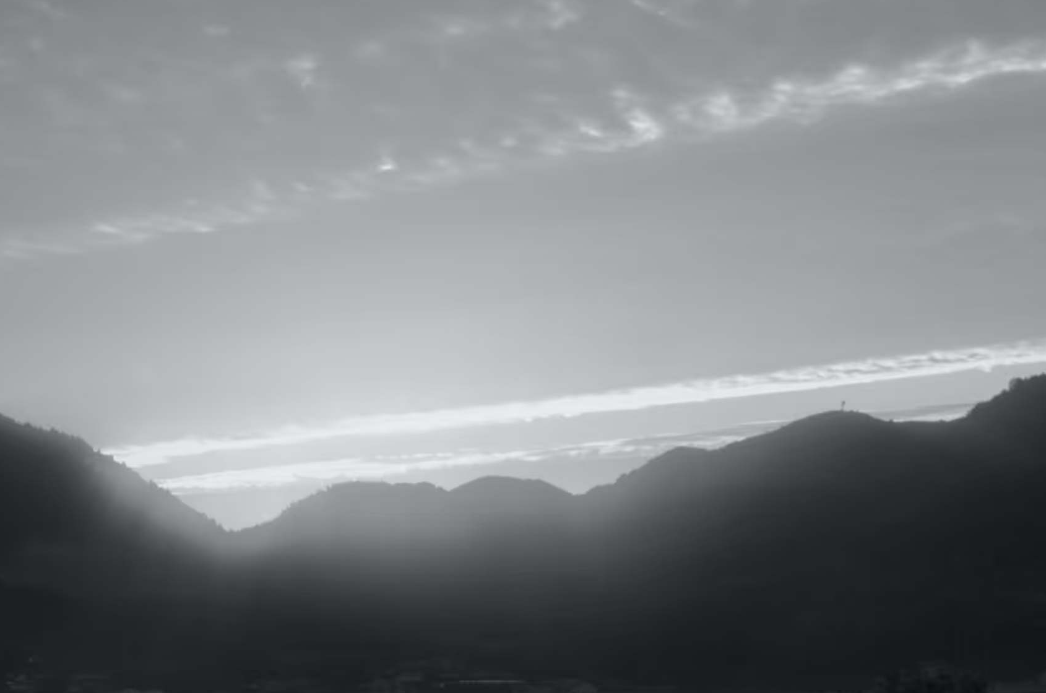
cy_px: 22
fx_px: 3567
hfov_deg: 16.5
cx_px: 188
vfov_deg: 11.0
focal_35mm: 123
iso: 100
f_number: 16
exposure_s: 1/1.67
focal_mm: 28
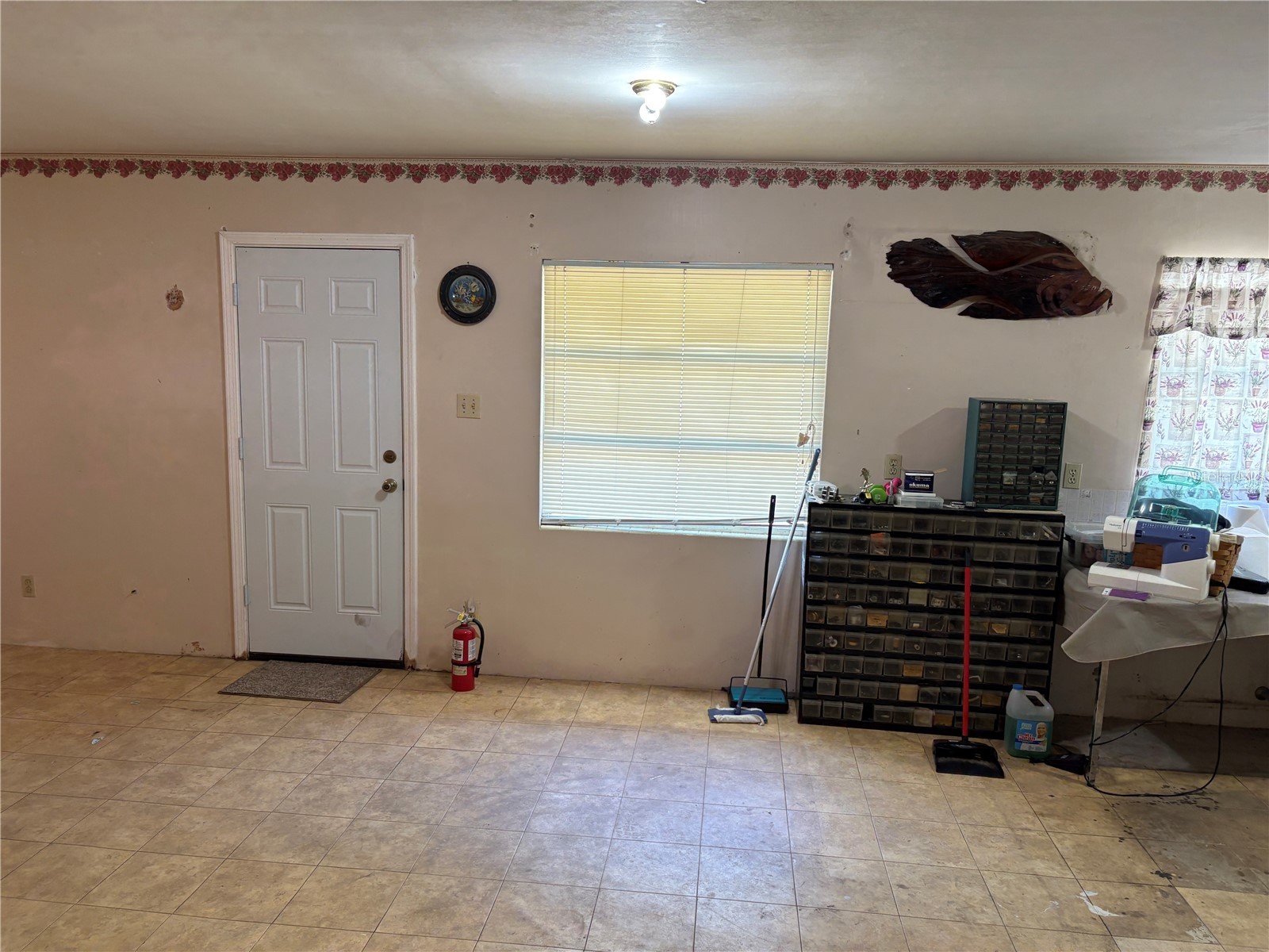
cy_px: 476
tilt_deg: -7.0
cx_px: 634
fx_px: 953
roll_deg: -0.6
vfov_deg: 53.1
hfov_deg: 67.3
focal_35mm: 26
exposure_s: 1/60
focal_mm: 5.96
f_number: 1.6
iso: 100
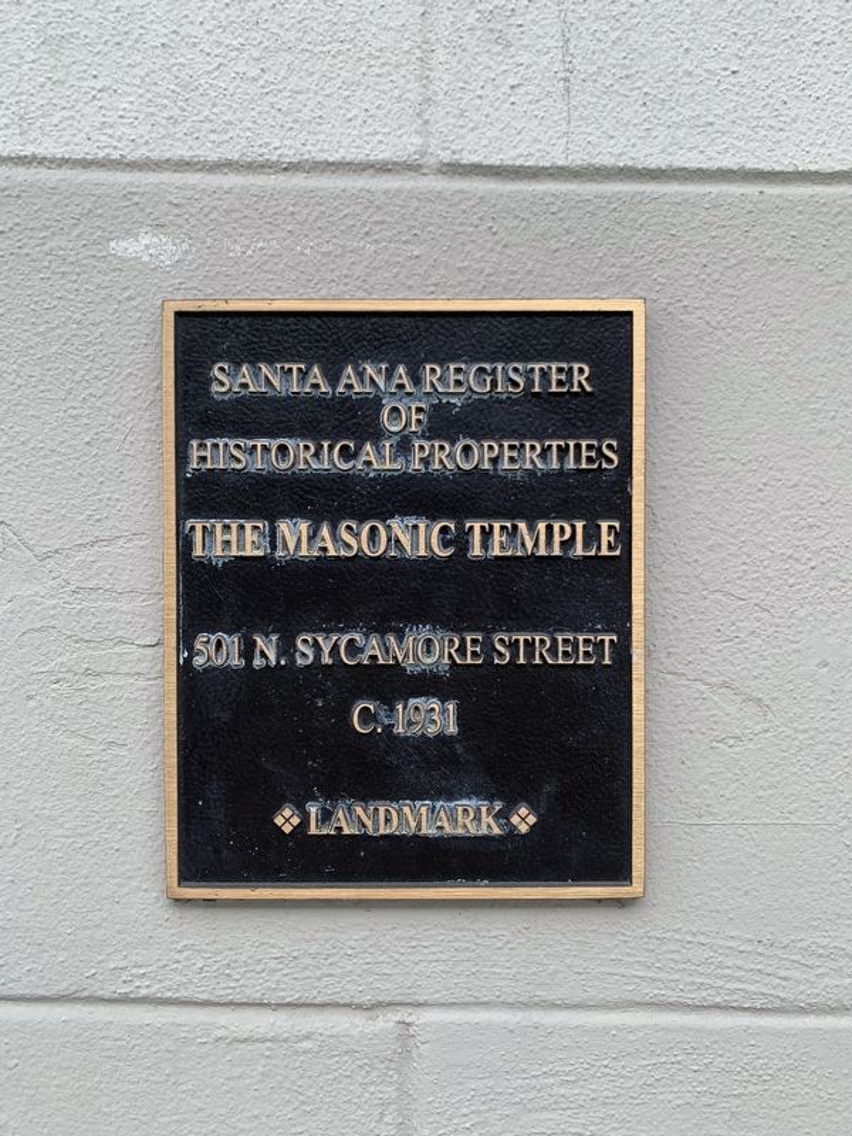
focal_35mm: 26
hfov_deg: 53.1
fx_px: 853
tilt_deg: -0.7
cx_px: 426
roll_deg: -0.1
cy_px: 568
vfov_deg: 67.3
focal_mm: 4.25
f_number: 1.8
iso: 25
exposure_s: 1/351
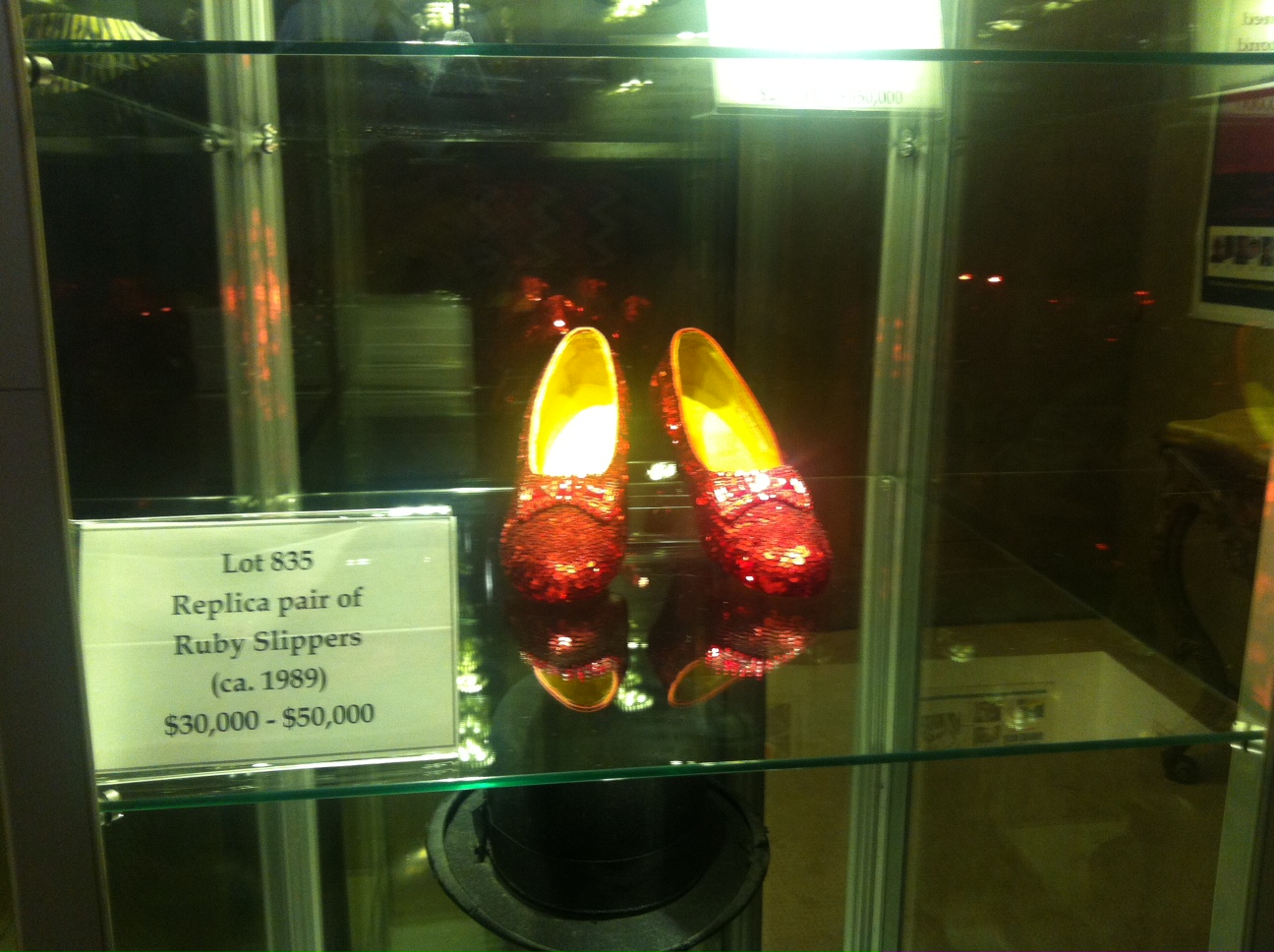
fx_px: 1286
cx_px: 637
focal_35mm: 35
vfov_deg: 40.6
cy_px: 476
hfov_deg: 52.7
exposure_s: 1/15
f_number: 2.8
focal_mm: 3.85
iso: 160
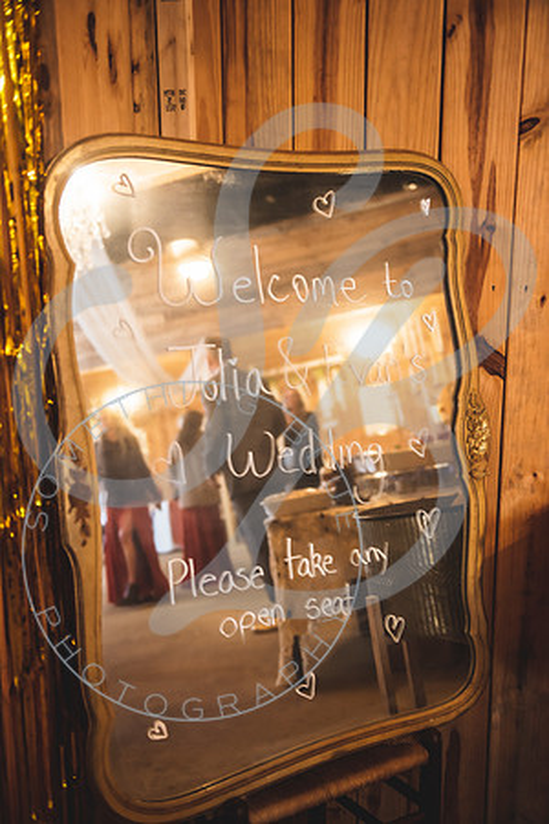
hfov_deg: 35.1
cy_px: 412
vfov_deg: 50.7
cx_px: 274
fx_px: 869
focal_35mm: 38
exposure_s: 1/125
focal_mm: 38
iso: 1000
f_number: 2.8
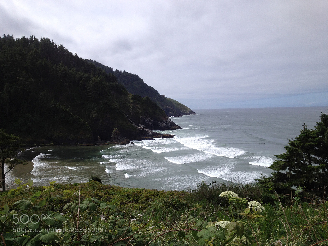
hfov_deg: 52.6
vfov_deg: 40.7
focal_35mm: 35
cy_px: 123
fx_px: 332
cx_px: 164
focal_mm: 4.28
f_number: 2.4
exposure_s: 1/3247
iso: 50
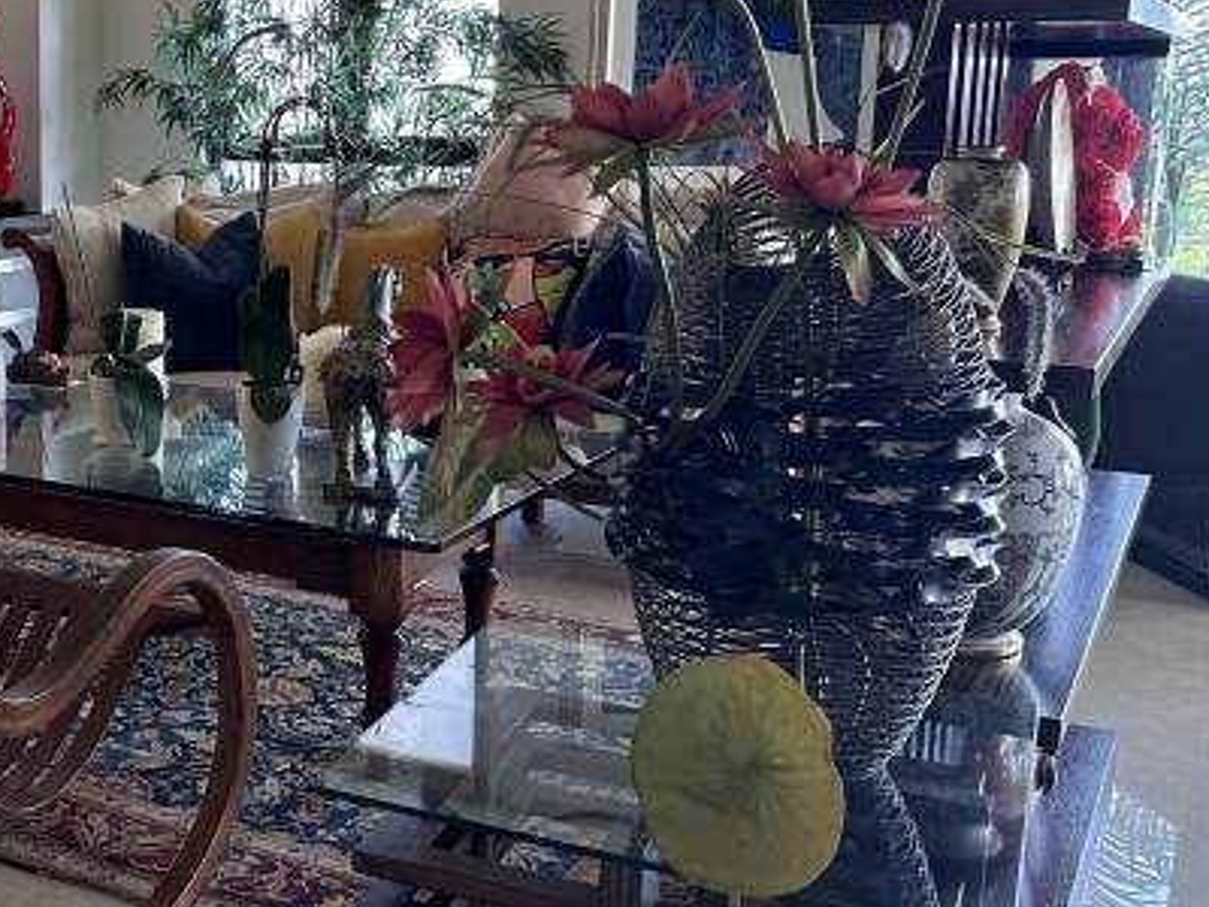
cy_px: 387
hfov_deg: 36.7
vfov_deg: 30.2
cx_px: 79
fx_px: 1676
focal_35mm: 48
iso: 200
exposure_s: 1/120
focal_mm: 6.86
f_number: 1.78
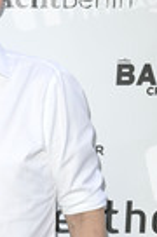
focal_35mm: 118
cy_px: 251
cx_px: -63
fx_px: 776
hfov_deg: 11.2
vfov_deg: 16.9
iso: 400
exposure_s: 1/200
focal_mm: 40
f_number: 6.3
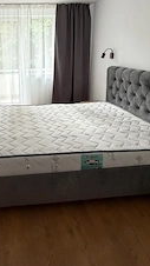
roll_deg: +1.3
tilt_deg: -9.7
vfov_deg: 67.6
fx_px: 191
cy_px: 85
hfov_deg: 40.8
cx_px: 27
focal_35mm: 27
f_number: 2.2
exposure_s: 1/60
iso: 500
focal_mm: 2.22
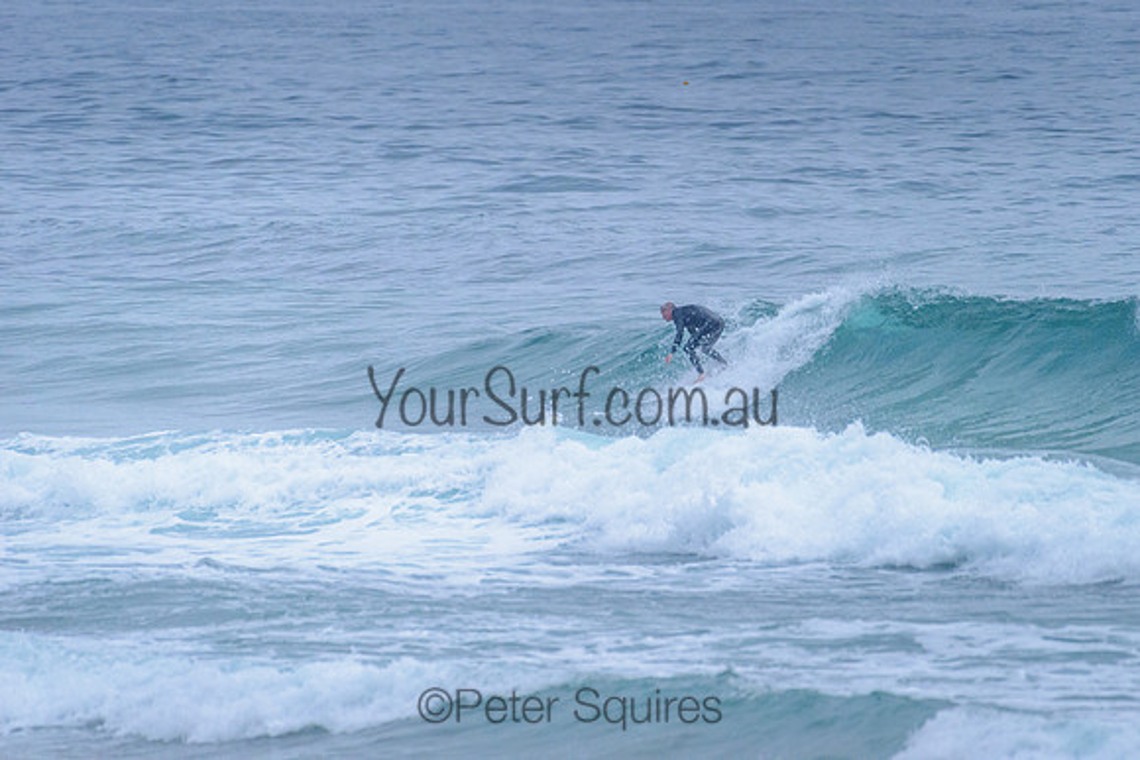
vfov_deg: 2.2
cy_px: 294
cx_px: 699
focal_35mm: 613
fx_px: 19411
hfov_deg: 3.4
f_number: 5.6
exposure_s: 1/2000
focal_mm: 500
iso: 2000
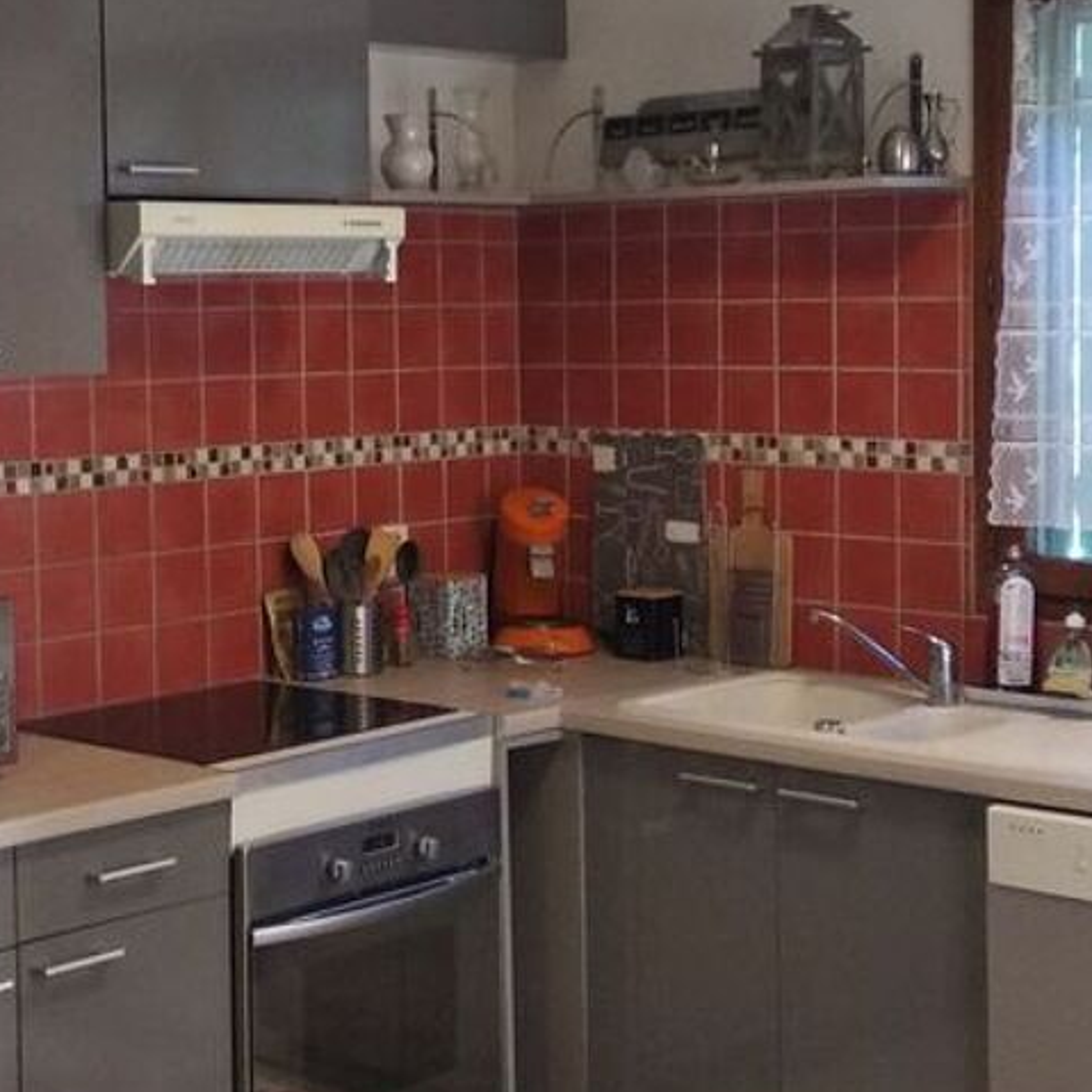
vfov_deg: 26.8
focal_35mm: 64
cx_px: 353
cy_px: 411
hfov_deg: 26.7
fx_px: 2284
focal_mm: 3.81
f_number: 2.2
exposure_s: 1/25
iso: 800
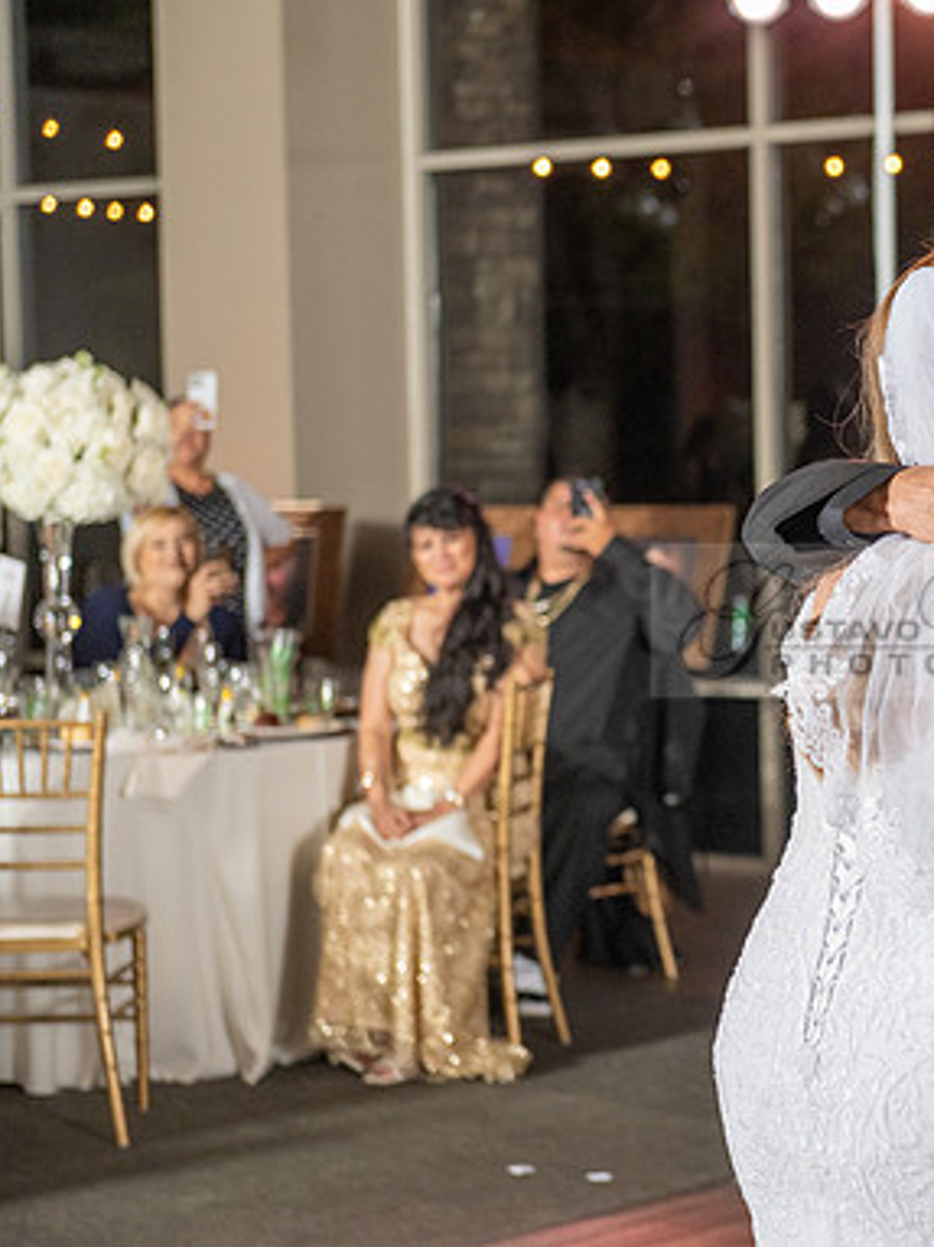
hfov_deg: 14.3
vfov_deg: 19.3
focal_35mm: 102
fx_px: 3672
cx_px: 934
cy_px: 620
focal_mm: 70
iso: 800
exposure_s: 1/160
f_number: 3.5
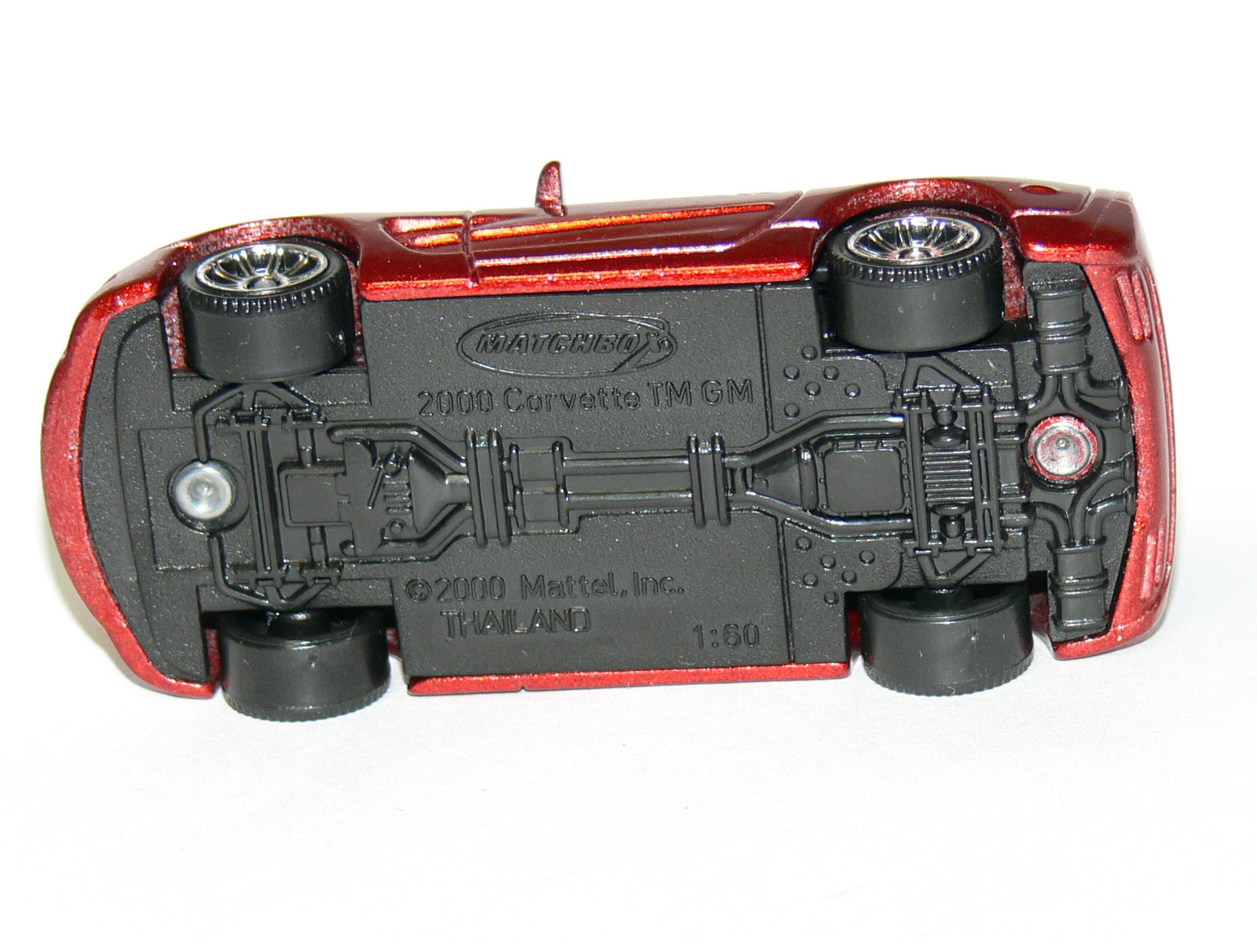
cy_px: 471
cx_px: 628
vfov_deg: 7.3
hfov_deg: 9.7
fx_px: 7408
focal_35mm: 204
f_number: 3.6
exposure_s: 1/30
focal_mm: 27
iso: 100
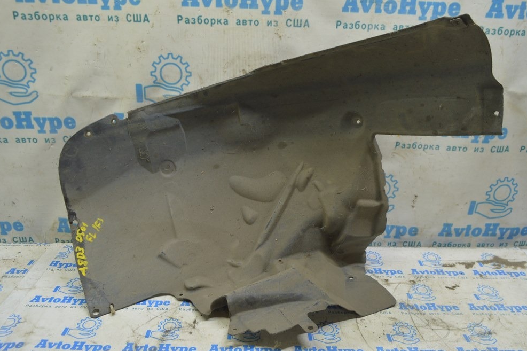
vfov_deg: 46.4
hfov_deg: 65.5
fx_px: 410
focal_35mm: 28
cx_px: 261
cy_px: 173
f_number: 5.6
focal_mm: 18
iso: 400
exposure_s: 1/20
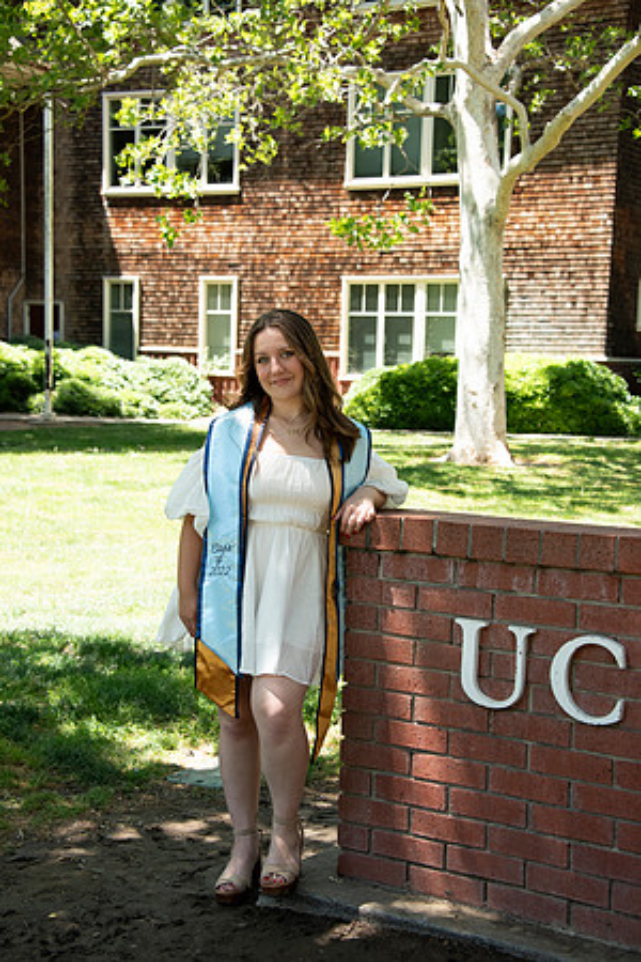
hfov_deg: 23.4
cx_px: 320
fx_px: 1549
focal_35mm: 58
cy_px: 481
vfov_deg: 34.5
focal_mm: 58
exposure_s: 1/400
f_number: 5.6
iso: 640
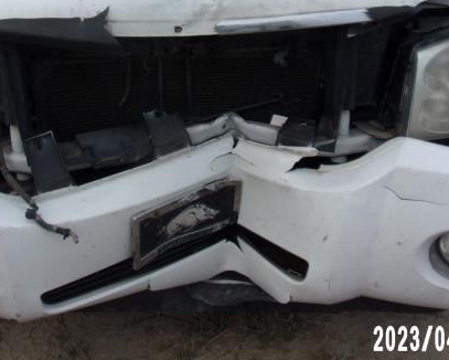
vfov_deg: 32.0
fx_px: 612
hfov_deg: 40.2
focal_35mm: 46
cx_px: 183
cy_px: 81
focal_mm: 4.3
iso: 80
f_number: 3.3
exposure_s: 1/220
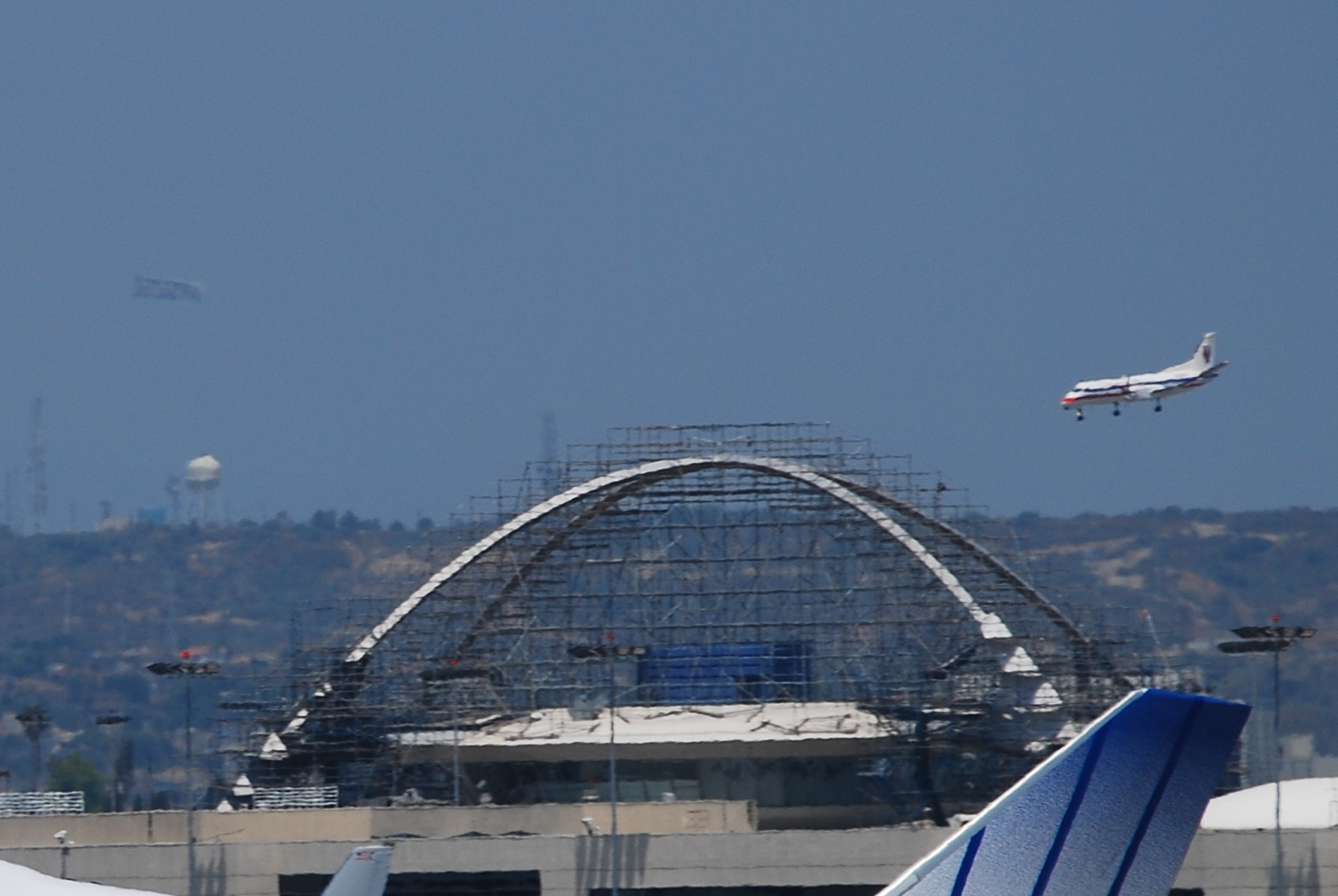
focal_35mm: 744
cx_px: 29
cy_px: 713
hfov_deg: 2.8
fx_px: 27685
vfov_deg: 1.9
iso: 100
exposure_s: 1/640
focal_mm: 200
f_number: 9
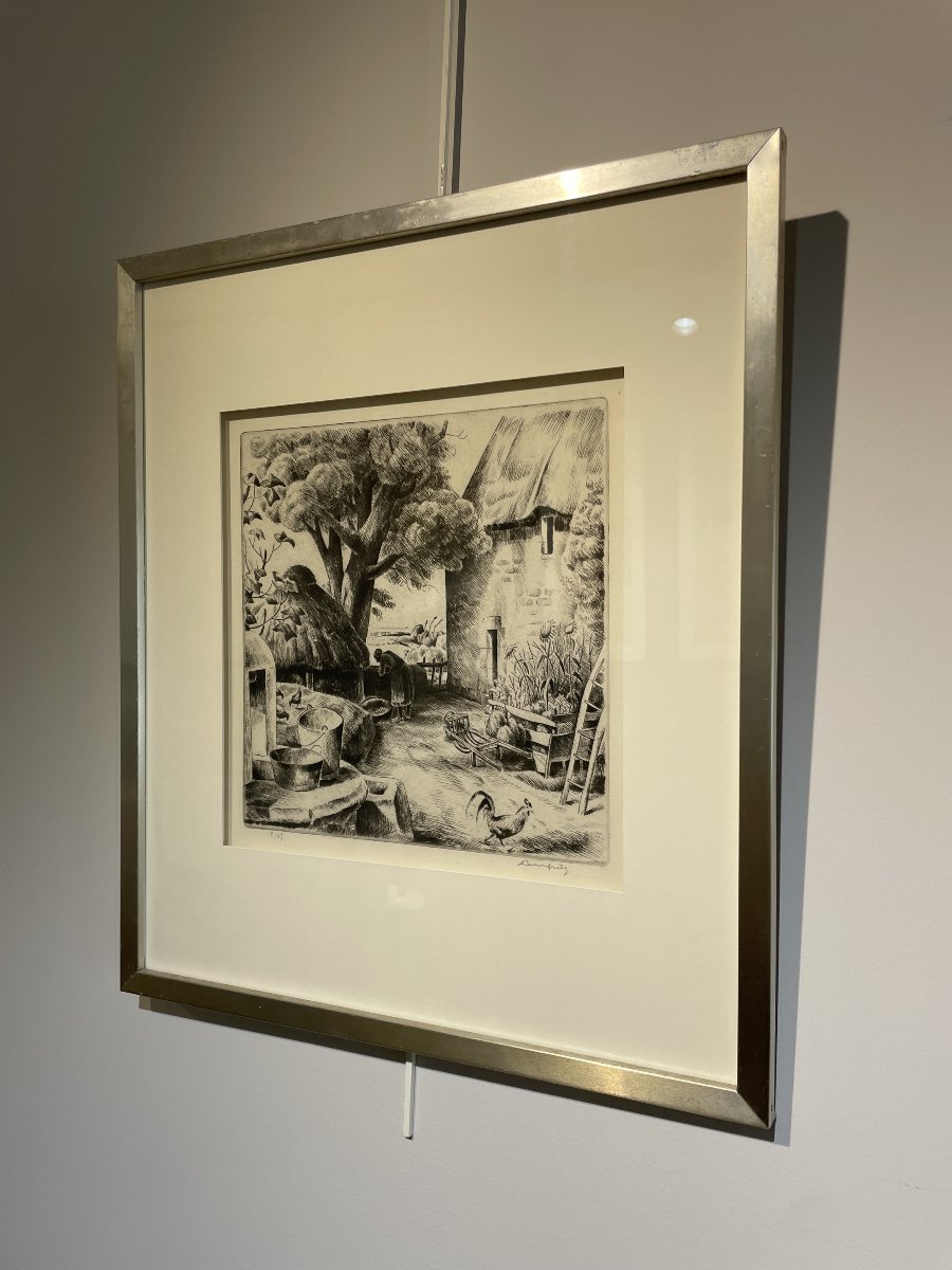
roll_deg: -1.1
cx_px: 476
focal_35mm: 26
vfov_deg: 67.3
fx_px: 953
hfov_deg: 53.1
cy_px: 635
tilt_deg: +4.3
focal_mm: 4.2
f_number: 1.6
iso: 32
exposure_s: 1/320
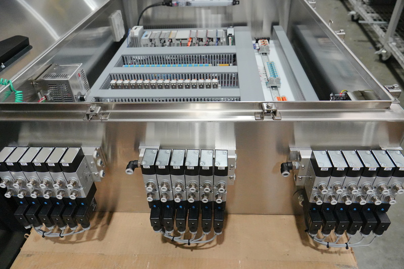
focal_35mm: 26
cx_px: 202
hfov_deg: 70.4
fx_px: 286
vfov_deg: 50.4
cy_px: 134
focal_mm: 17
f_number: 5
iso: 4000
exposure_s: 1/800
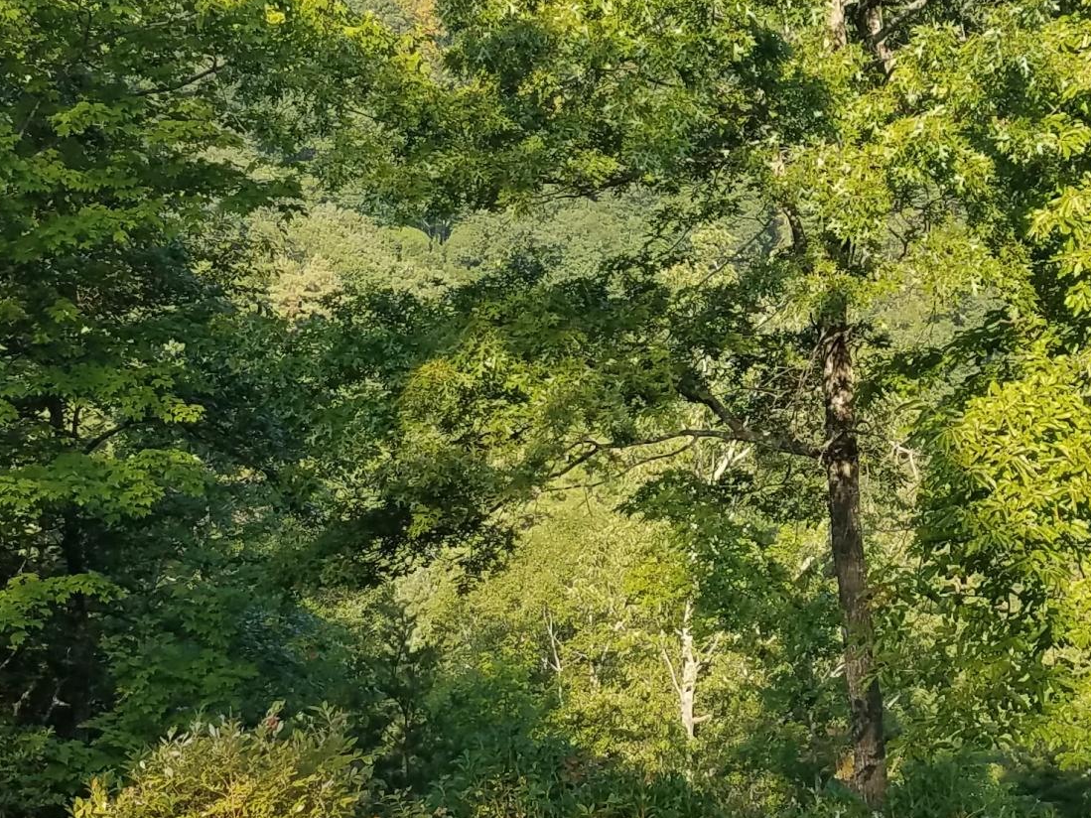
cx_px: 942
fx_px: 2237
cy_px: 348
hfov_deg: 26.6
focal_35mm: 71
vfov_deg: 20.7
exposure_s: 1/768
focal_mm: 4.2
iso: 40
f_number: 1.7
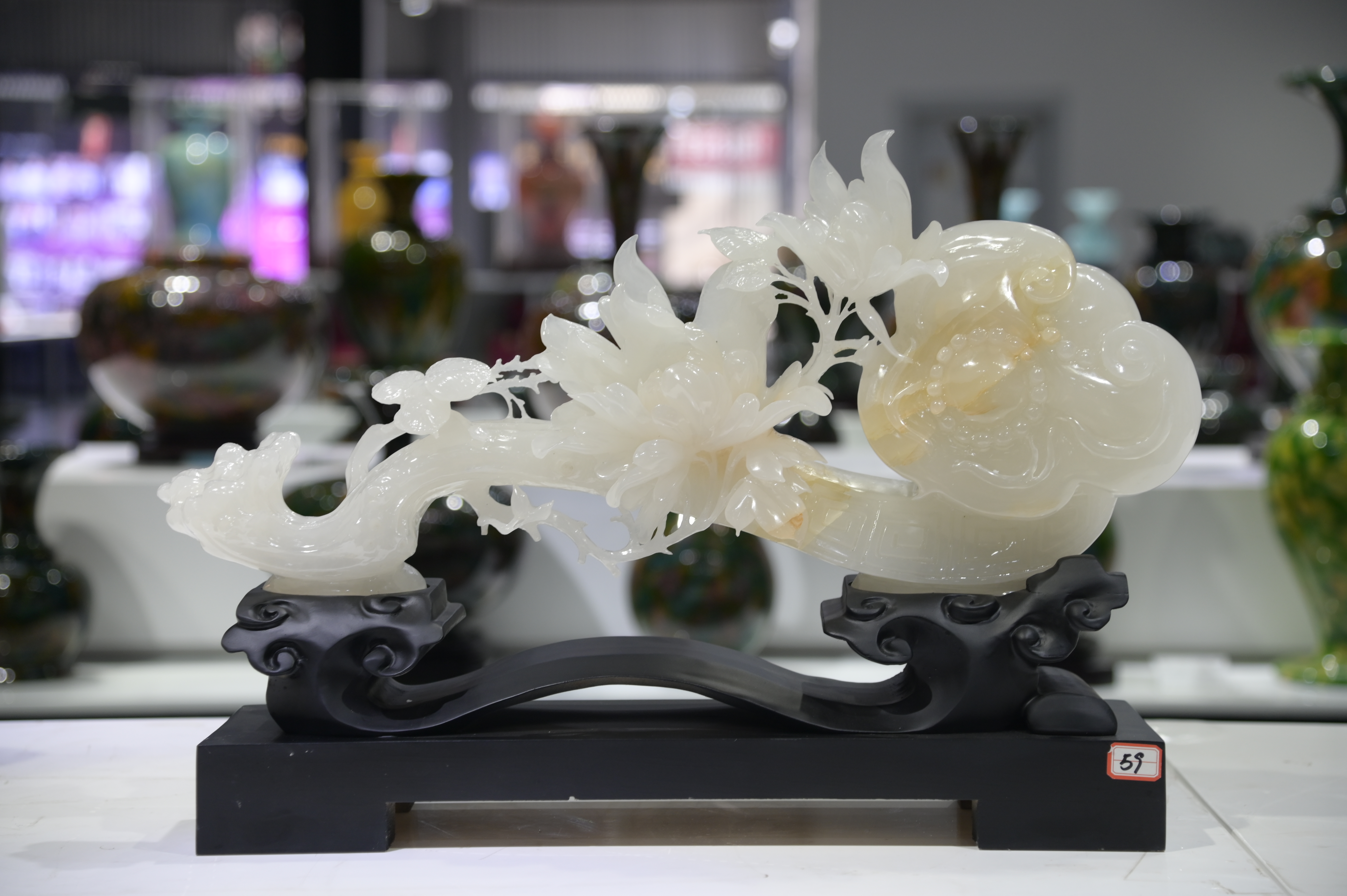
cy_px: 448
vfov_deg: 17.5
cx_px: 674
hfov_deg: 26.0
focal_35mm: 78
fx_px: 2916
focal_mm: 78
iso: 640
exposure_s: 1/80
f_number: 5
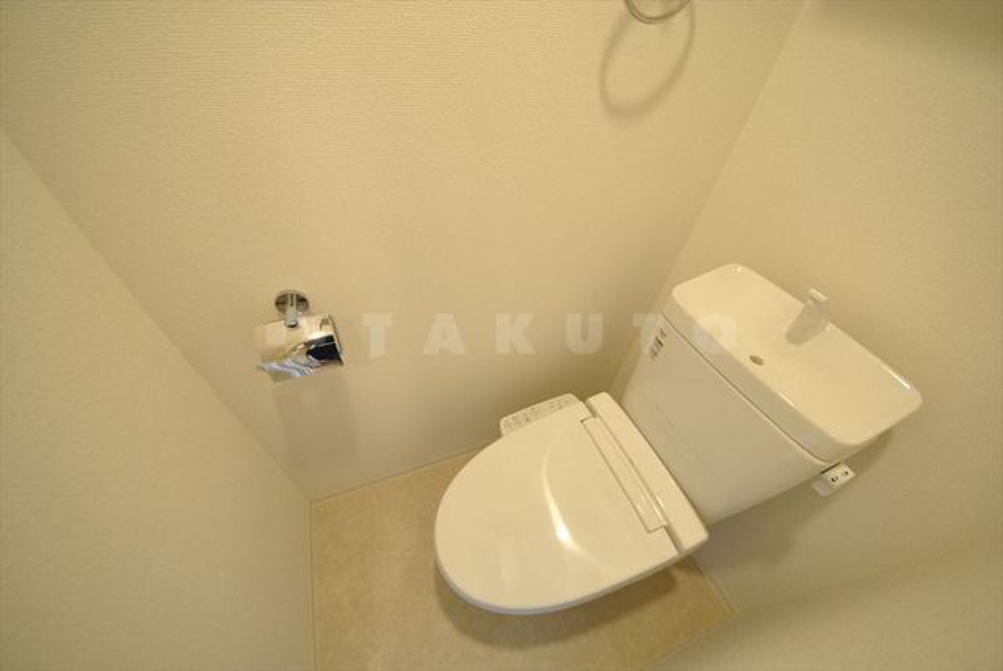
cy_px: 336
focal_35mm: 12
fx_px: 335
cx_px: 502
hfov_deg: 112.6
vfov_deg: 90.1
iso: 800
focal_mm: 8
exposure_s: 1/40
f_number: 4.5
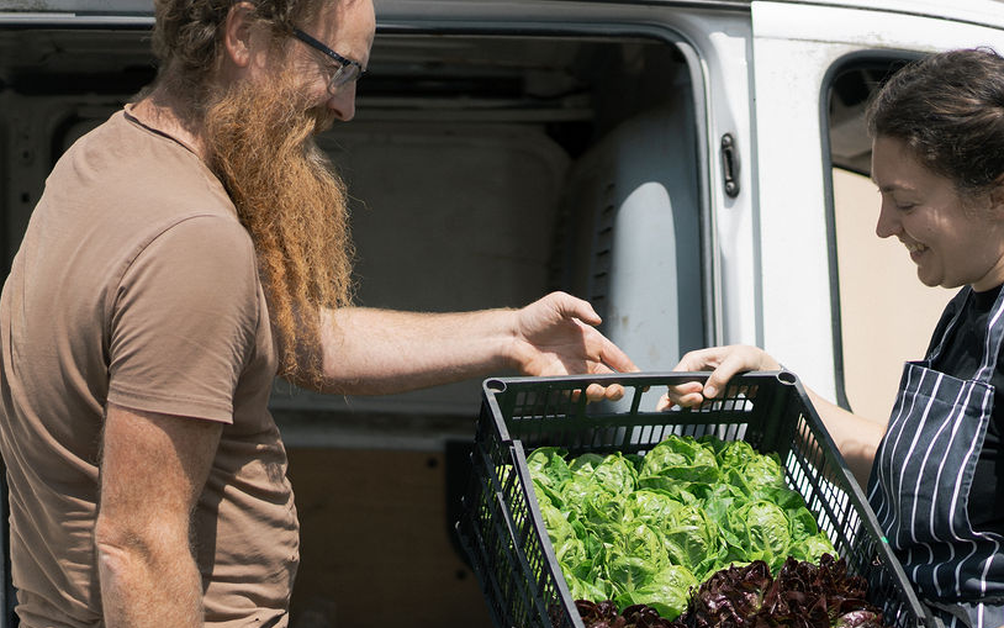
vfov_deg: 13.7
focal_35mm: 95
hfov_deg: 21.8
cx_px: 661
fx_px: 2600
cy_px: 449
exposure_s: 1/8000
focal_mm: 55
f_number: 1.8
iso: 100
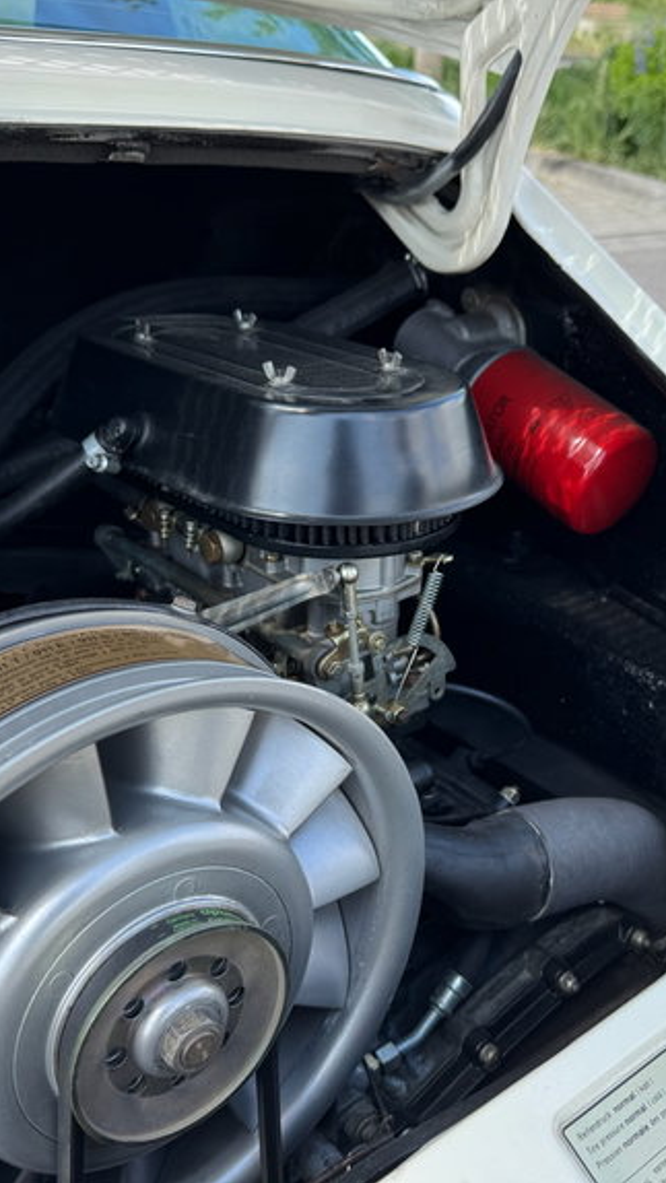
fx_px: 1099
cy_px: 592
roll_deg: -4.7
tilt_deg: -28.0
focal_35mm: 35
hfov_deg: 33.6
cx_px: 408
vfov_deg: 56.6
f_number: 1.78
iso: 80
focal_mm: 6.76
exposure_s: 1/822
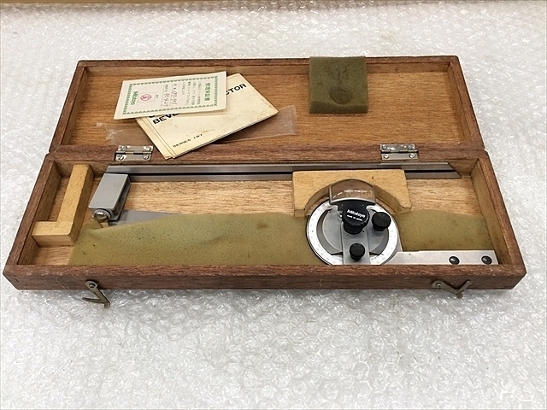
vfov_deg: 48.2
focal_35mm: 29
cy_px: 205
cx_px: 274
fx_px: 458
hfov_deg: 61.7
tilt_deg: -60.1
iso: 50
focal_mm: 4.15
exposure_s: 1/30
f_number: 2.2
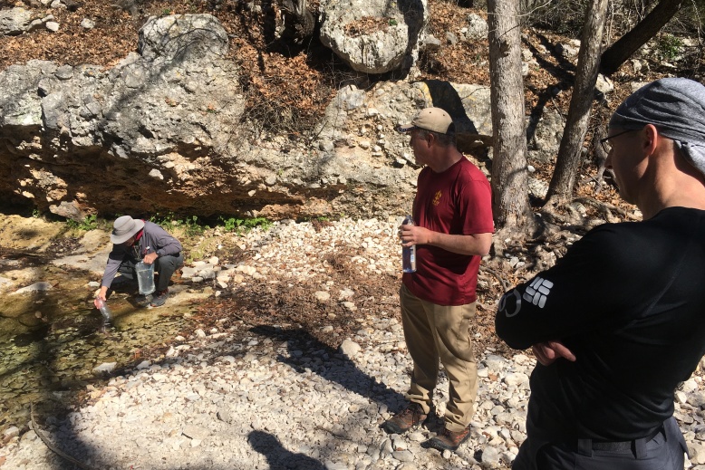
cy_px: 235
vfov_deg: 42.3
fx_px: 607
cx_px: 346
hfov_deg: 60.3
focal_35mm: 31
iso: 25
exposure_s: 1/1538
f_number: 2.2
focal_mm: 4.15
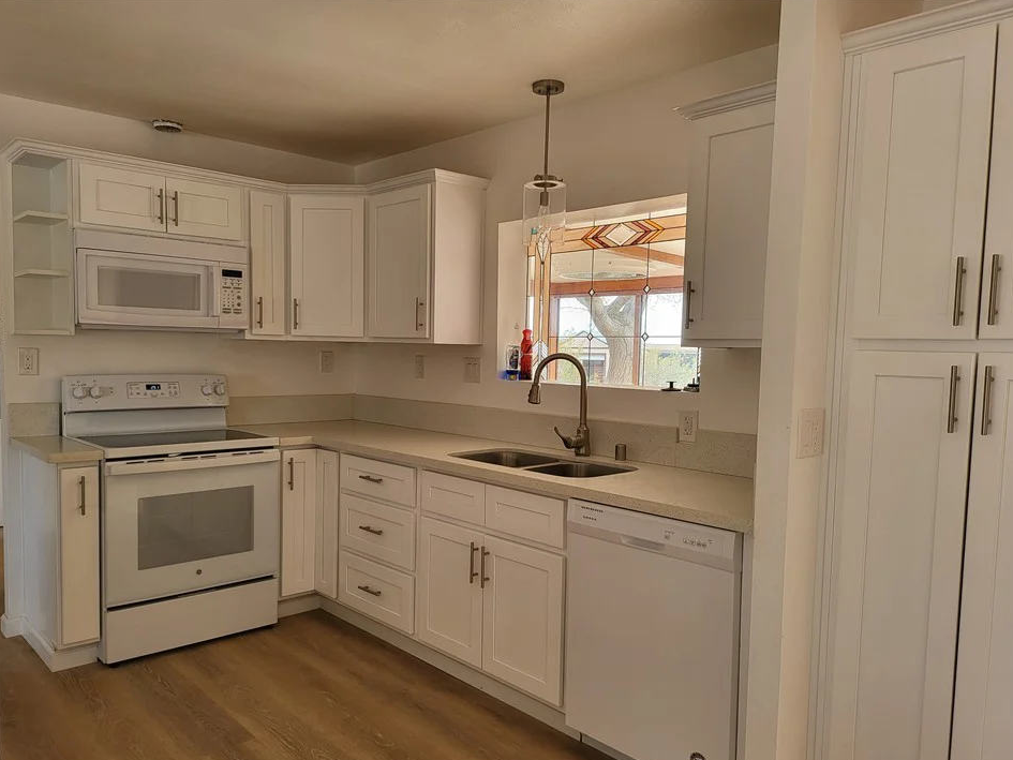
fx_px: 761
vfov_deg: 53.0
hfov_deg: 67.2
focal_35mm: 26
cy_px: 407
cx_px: 478
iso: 64
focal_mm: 5
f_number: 1.8
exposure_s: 1/120
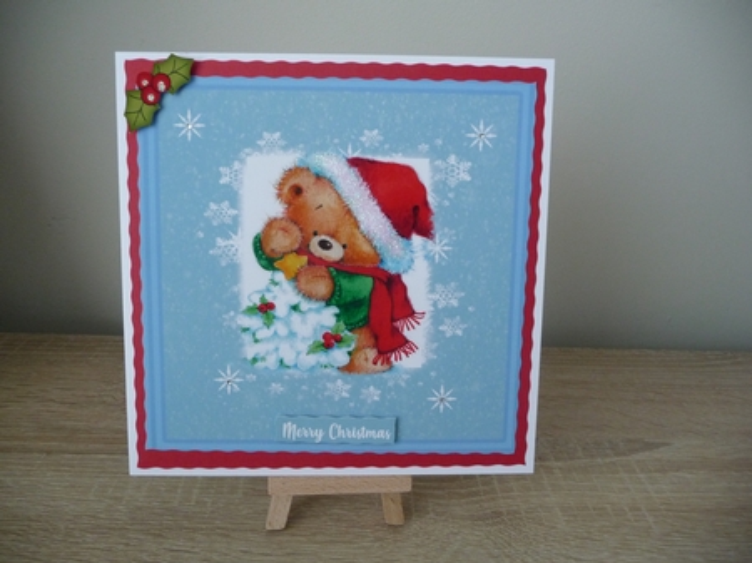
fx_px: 608
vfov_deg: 49.7
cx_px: 376
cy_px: 282
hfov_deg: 63.5
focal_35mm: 28
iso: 250
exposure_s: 1/30
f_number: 3.3
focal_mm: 4.7
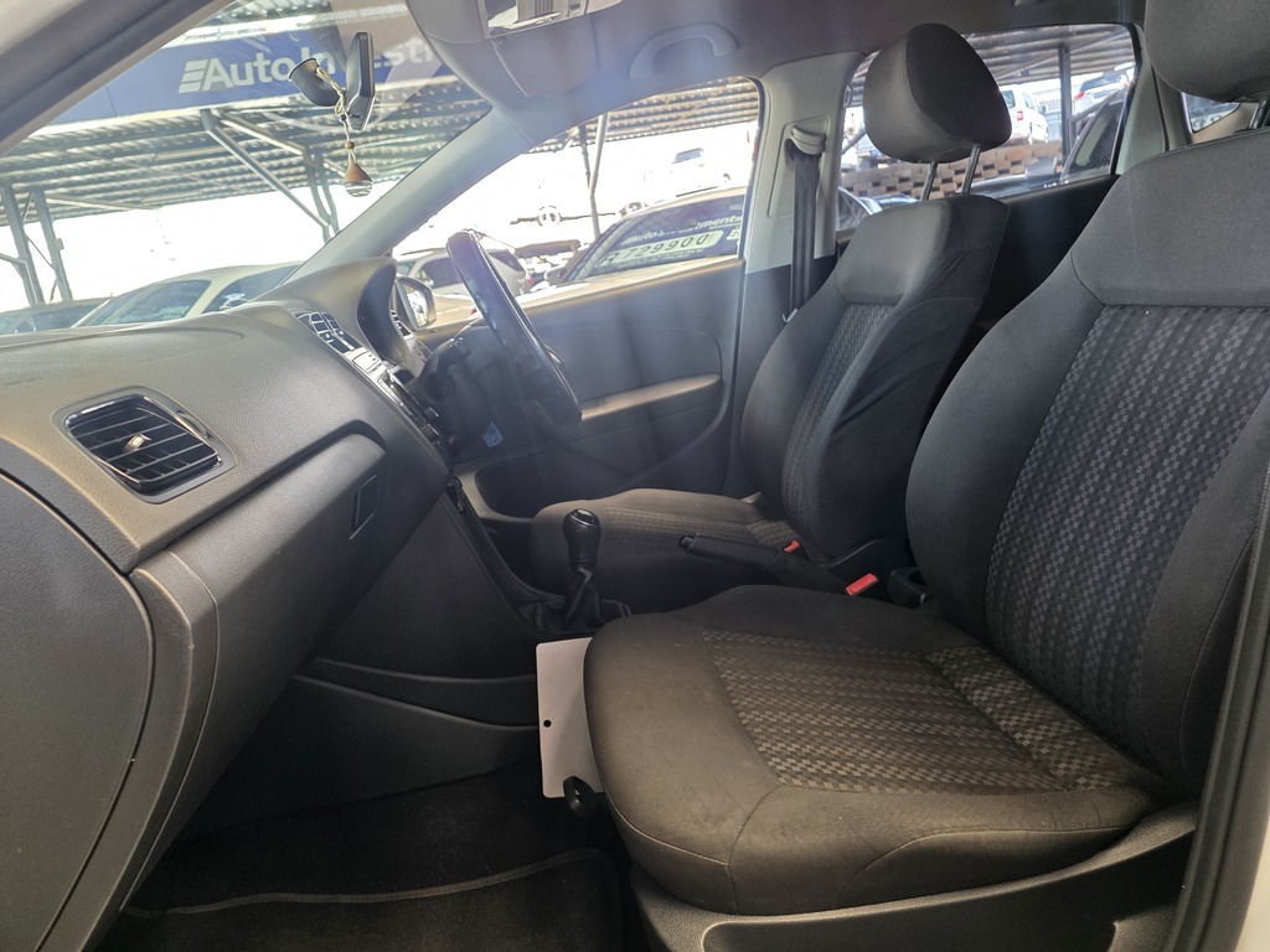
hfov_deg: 73.9
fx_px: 844
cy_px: 476
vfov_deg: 58.9
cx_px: 635
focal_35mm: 23
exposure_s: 1/100
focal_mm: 6.25
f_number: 1.7
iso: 200
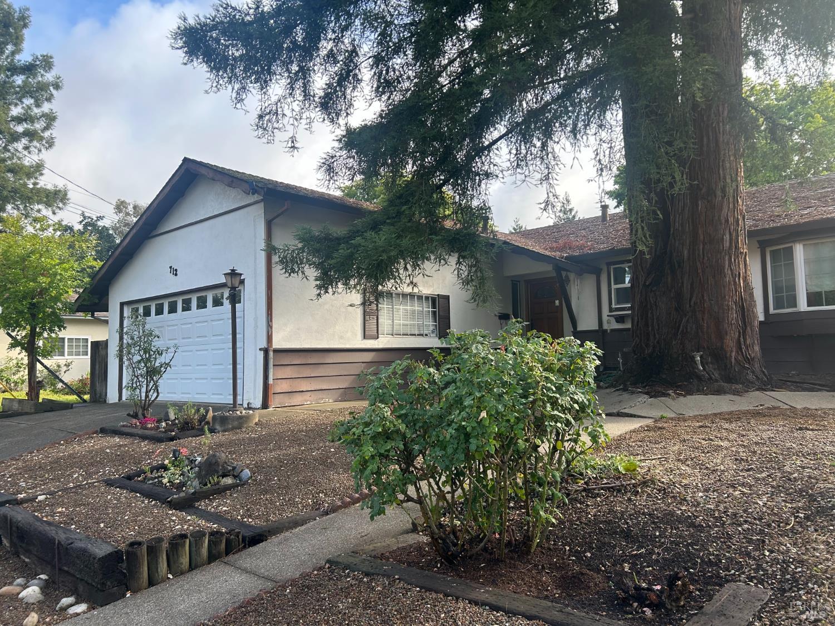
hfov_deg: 67.3
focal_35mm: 26
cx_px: 418
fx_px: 627
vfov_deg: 53.1
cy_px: 313
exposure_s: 1/833
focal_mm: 5.7
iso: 50
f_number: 1.5
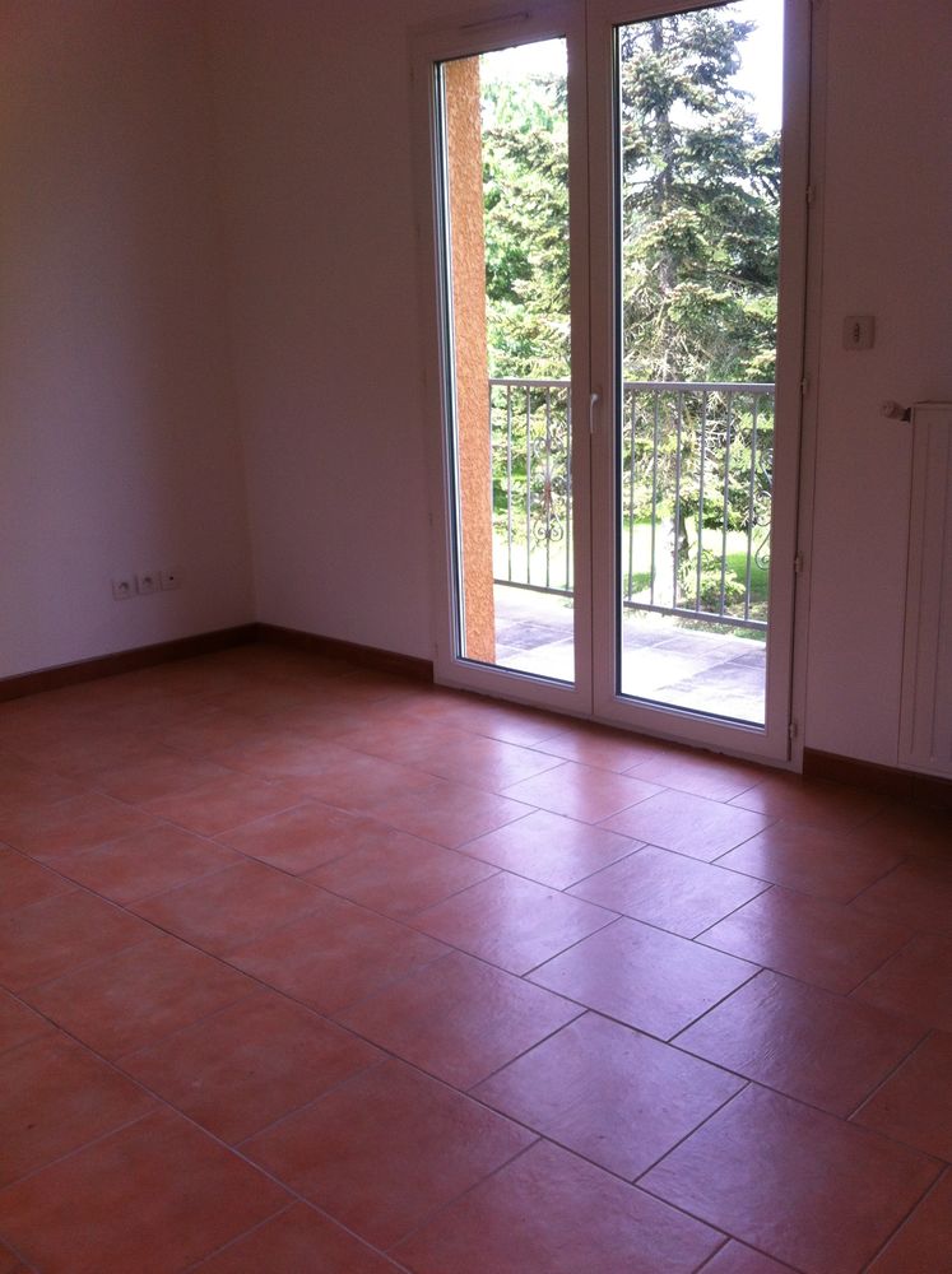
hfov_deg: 40.6
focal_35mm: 35
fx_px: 1287
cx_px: 476
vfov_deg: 52.7
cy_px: 637
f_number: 2.8
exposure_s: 1/120
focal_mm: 3.85
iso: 80
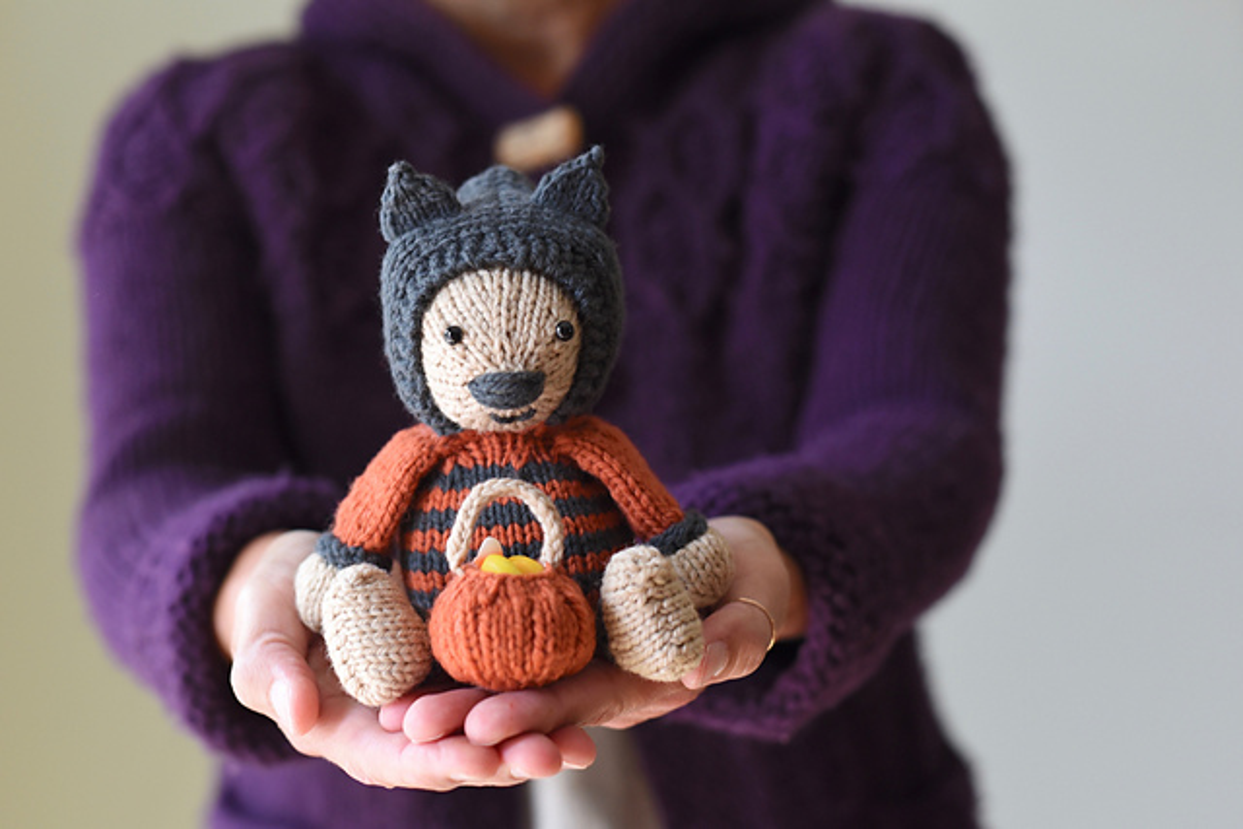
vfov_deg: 27.0
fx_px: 1727
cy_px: 414
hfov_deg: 39.6
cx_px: 622
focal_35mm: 50
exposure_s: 1/50
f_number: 3.2
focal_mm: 50
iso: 1250
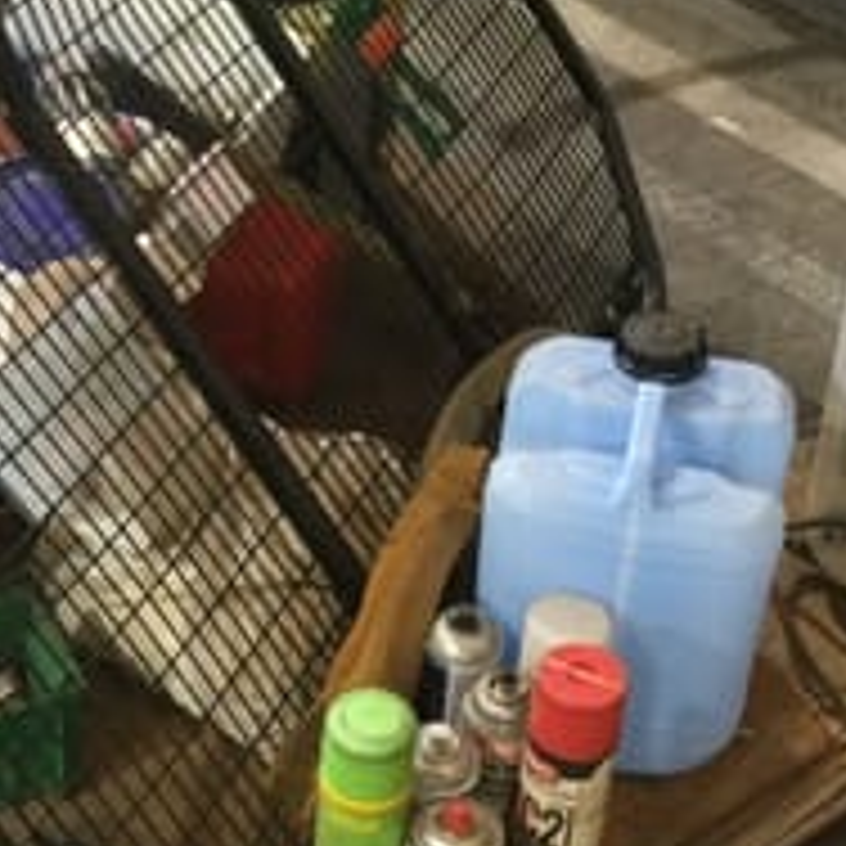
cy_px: 457
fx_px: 2018
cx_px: 252
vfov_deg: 23.7
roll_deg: -0.6
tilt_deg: -39.2
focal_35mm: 73
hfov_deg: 23.5
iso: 200
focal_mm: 3.3
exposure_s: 1/25
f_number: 2.4
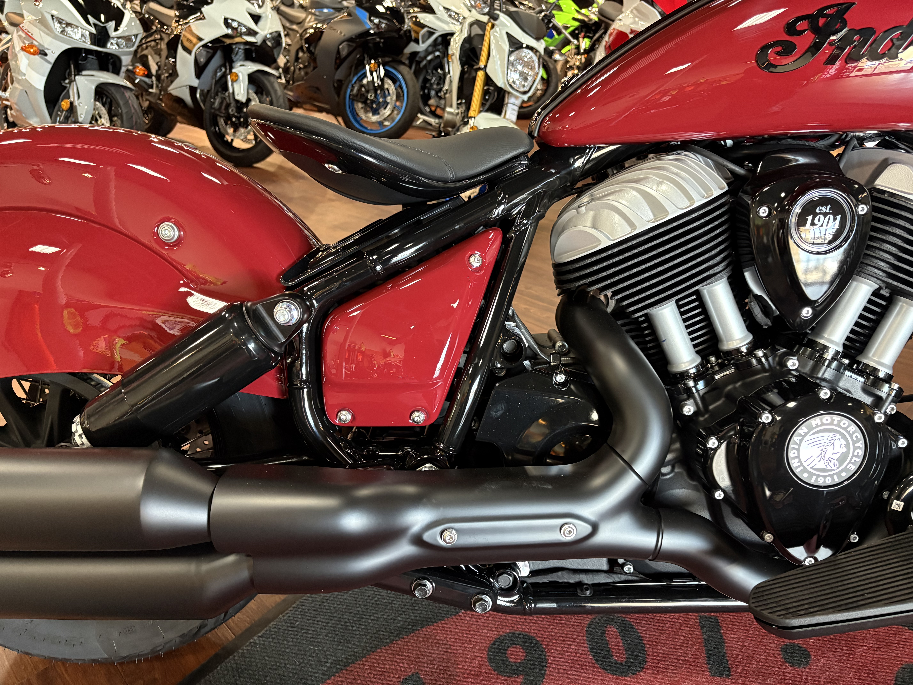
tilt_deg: -25.8
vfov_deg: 53.1
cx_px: 456
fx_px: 686
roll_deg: +1.3
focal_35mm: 26
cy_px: 342
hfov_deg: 67.3
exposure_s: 1/40
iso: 500
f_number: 1.6
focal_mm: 5.96
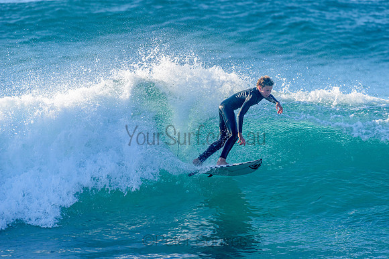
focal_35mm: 500
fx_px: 5404
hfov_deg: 4.1
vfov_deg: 2.8
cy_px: 130
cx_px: 194
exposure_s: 1/2000
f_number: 5.6
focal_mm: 500
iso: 400
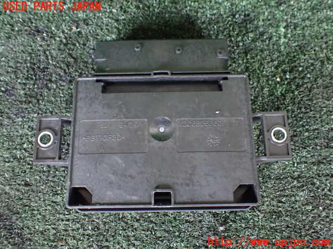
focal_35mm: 30
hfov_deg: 60.0
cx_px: 166
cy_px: 124
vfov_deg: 46.8
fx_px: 289
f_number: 2.3
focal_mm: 5.4
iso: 1000
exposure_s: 1/30
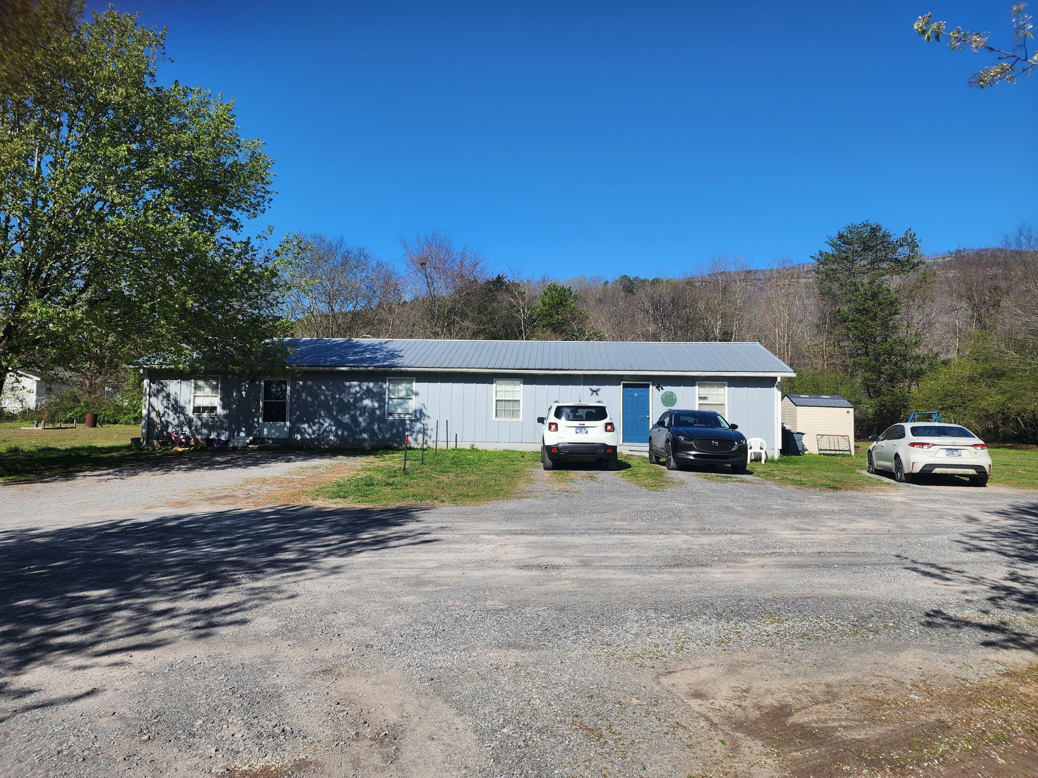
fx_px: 690
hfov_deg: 73.9
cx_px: 519
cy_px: 389
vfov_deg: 58.9
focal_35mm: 23
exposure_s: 1/1160
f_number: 1.8
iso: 12
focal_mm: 6.4
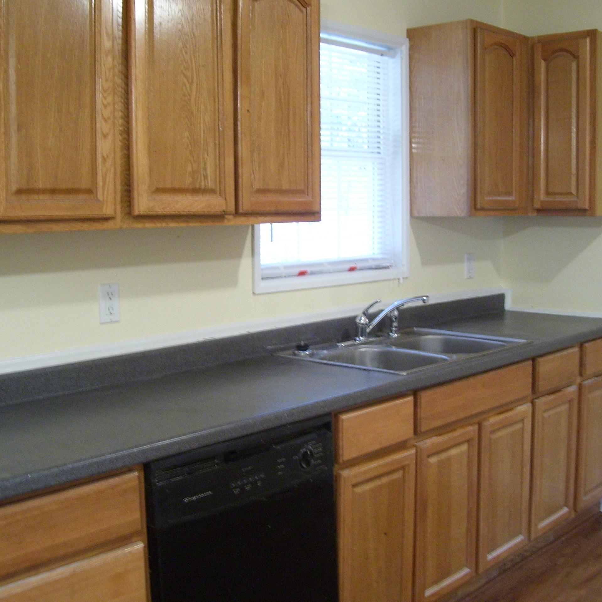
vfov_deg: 38.3
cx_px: 304
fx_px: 866
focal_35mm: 44
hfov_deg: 38.3
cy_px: 299
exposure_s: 1/8
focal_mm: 6
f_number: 2.7
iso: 160
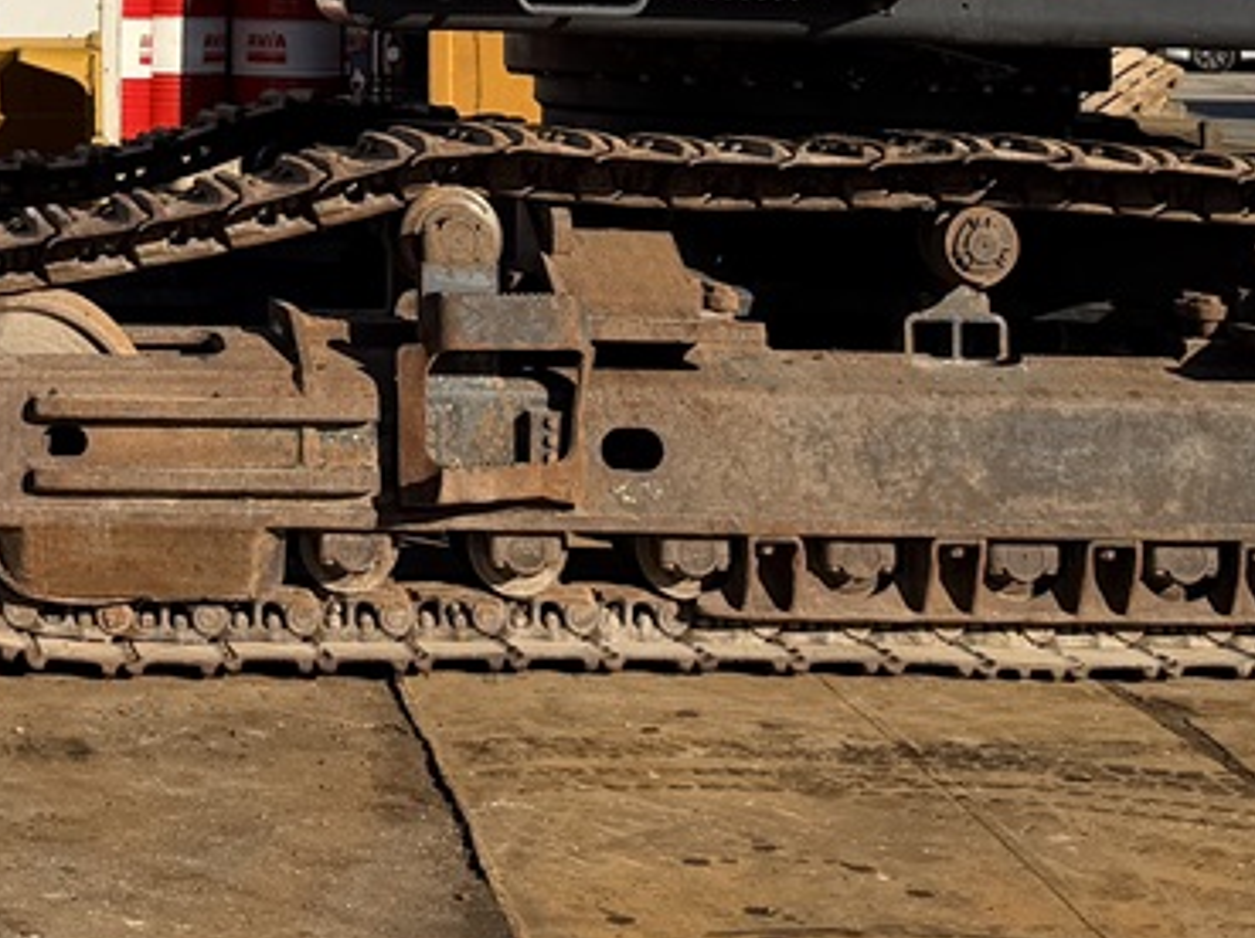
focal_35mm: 93
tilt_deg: +6.3
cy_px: -454
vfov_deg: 14.8
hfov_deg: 20.6
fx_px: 3368
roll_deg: -0.6
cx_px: 102
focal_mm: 6.76
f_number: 1.78
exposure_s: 1/3425
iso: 80
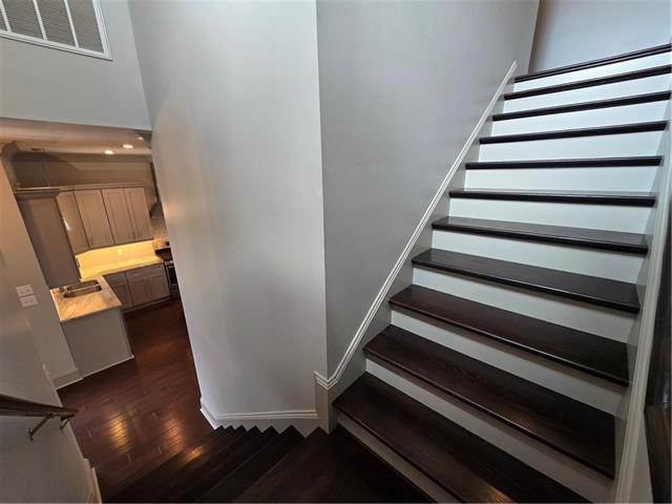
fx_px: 252
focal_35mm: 13
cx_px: 336
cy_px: 252
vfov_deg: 89.9
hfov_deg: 106.2
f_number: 2.2
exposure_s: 1/60
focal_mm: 2.2
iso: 250
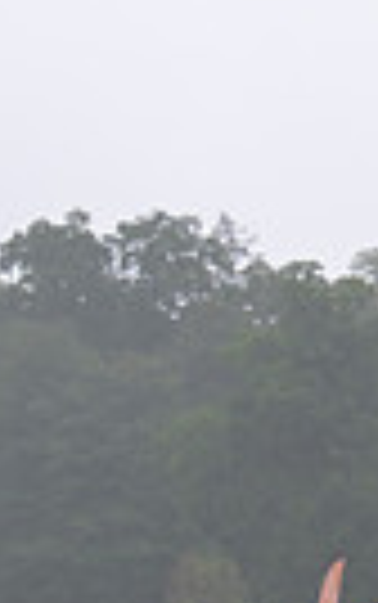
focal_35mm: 361
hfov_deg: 3.6
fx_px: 5938
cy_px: 857
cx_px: 1080
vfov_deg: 5.8
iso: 640
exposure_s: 1/800
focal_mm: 82
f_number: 5.6
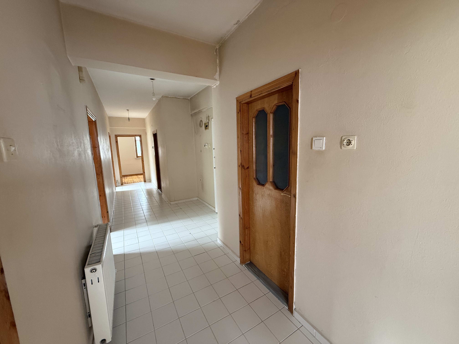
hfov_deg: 102.1
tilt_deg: -7.6
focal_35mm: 14
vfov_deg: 85.7
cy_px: 172
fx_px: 186
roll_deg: +1.7
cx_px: 230
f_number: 2.2
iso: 320
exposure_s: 1/60
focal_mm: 2.22
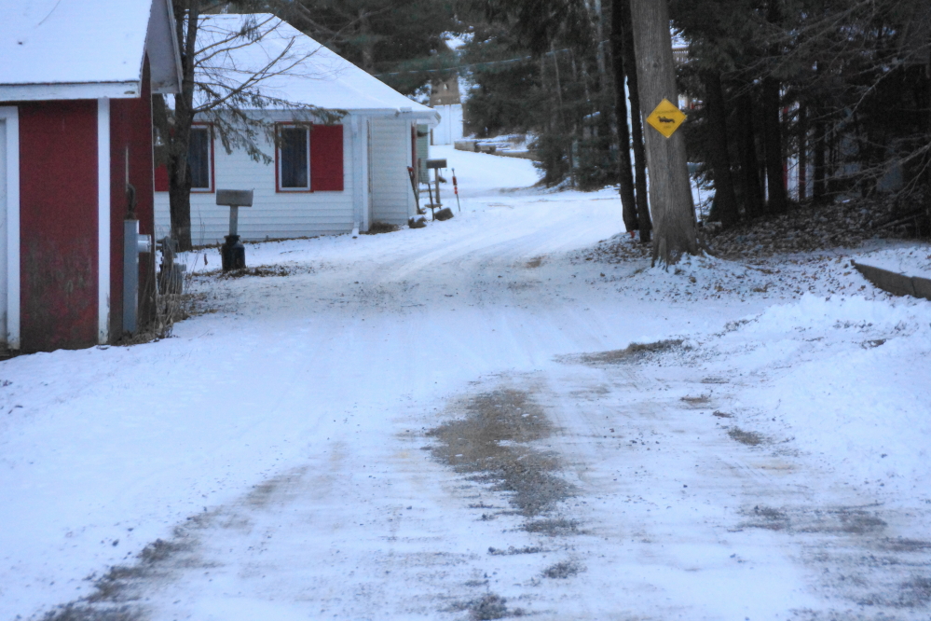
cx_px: 466
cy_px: 310
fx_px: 3879
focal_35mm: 150
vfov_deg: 9.1
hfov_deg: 13.7
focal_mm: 100
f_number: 5.6
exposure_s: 1/160
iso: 1250
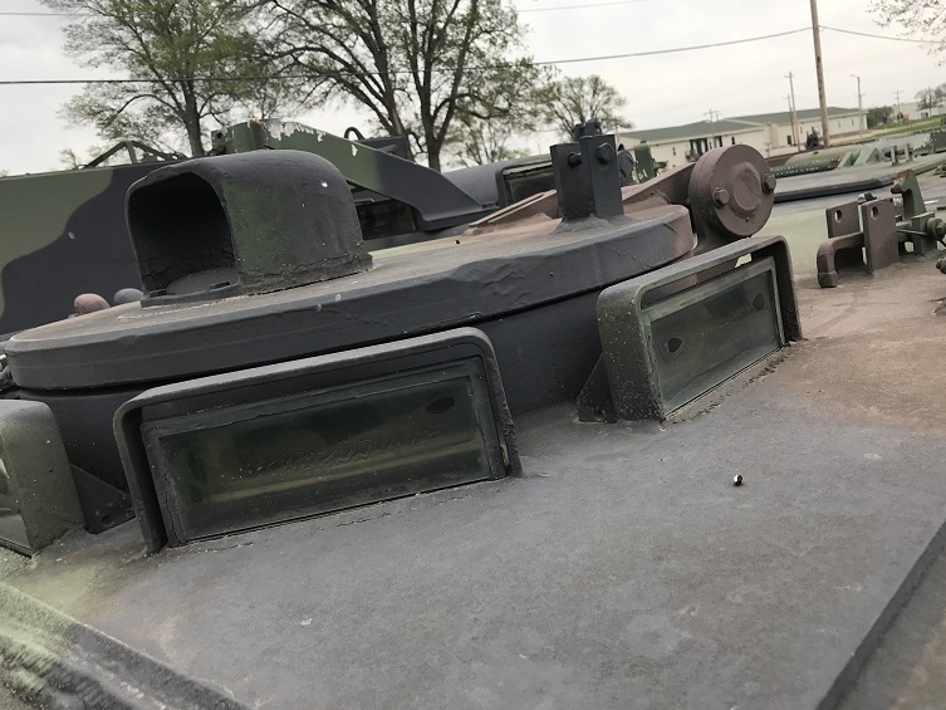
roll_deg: +9.9
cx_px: 504
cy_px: 341
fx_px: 820
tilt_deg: -9.3
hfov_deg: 59.9
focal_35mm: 30
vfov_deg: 46.8
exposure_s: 1/870
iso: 20
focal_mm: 3.99
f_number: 1.8
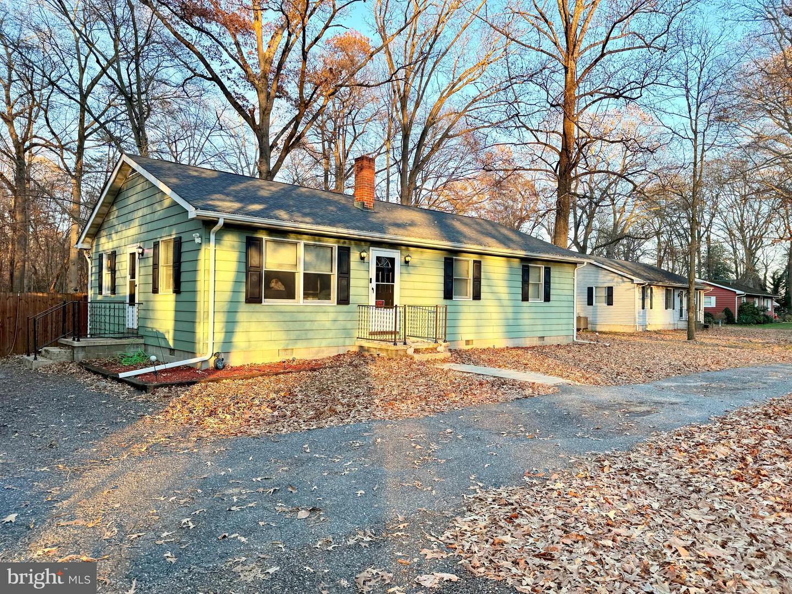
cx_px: 396
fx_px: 549
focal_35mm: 24
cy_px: 297
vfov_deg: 56.8
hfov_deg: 71.6
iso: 80
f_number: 1.78
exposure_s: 1/426
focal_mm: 6.76
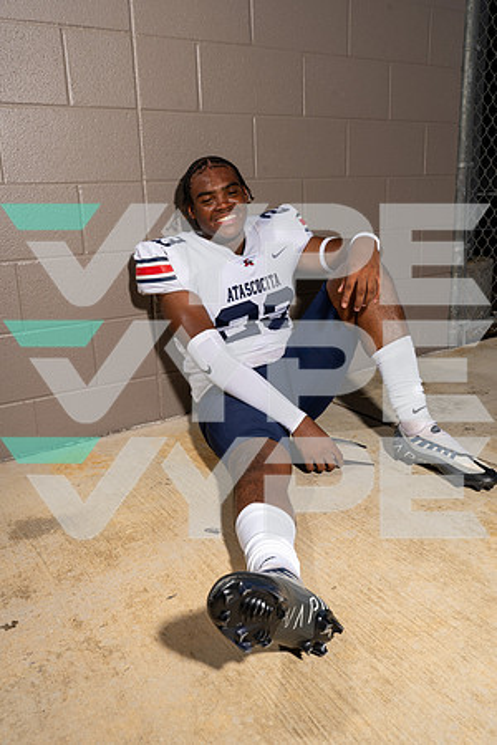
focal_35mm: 30
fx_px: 621
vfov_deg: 61.9
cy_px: 372
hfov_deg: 43.6
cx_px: 248
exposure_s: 1/250
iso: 160
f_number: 10
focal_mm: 30
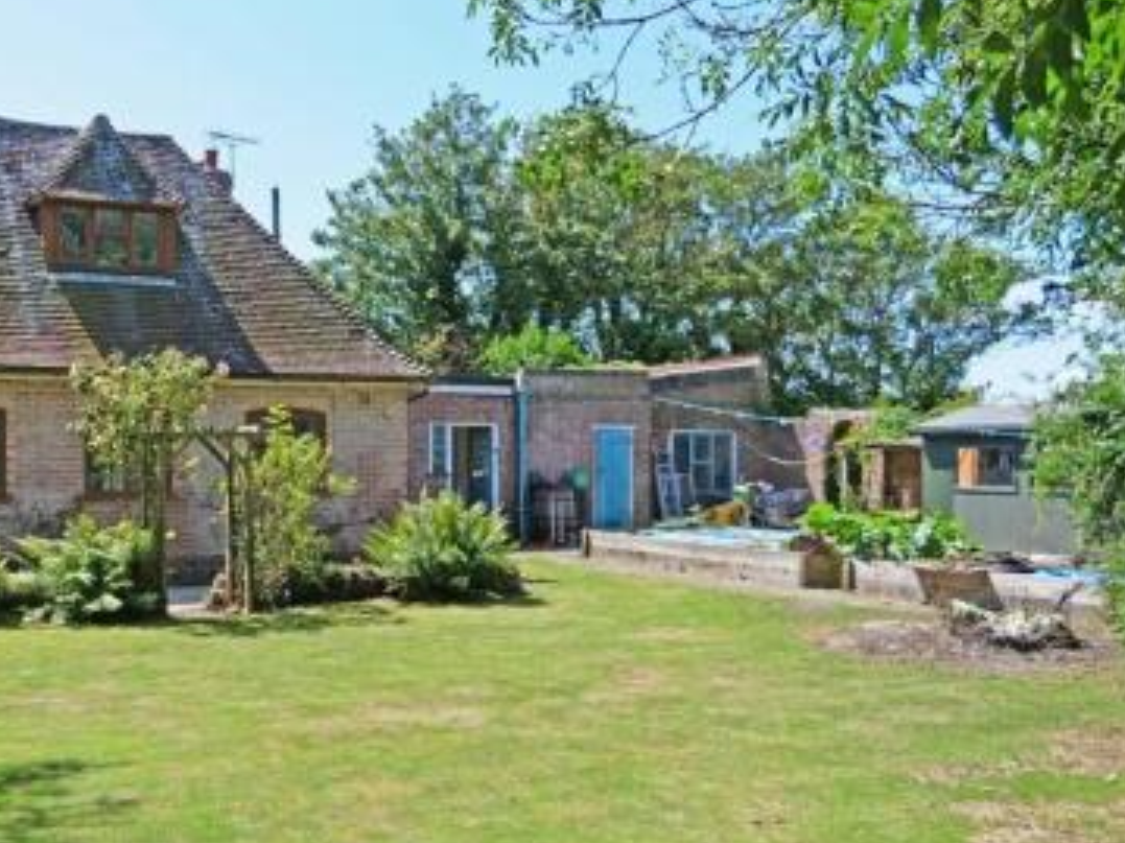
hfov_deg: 46.8
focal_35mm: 39
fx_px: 1267
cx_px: 343
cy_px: 484
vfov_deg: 36.7
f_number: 2.8
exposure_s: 1/2000
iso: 200
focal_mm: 12
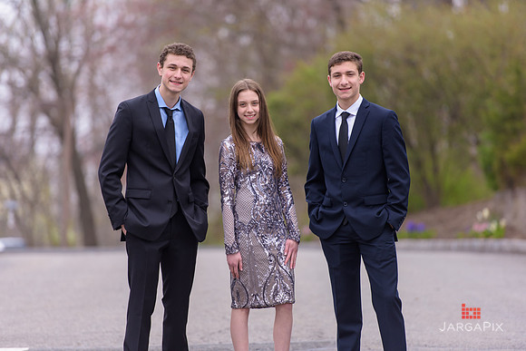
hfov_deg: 10.3
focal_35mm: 200
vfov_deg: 6.9
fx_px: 2923
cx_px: 263
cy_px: 176
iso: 400
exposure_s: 1/1600
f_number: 3.2
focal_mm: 200
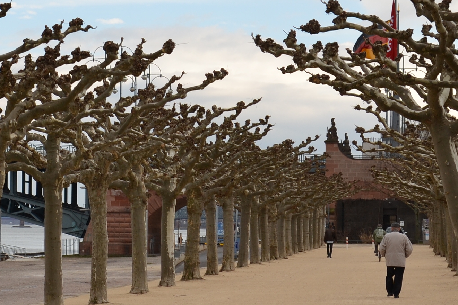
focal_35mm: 137
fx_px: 1747
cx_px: 90
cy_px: 152
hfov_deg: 14.8
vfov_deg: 10.0
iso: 100
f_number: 7.1
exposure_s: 1/200
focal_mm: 35
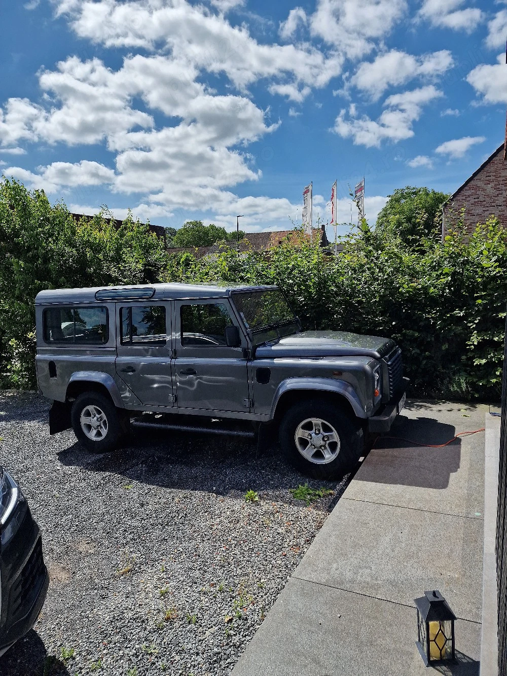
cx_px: 254
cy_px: 338
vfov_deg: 73.9
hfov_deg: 58.9
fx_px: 449
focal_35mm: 23
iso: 50
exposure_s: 1/2000
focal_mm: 6.4
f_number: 1.8
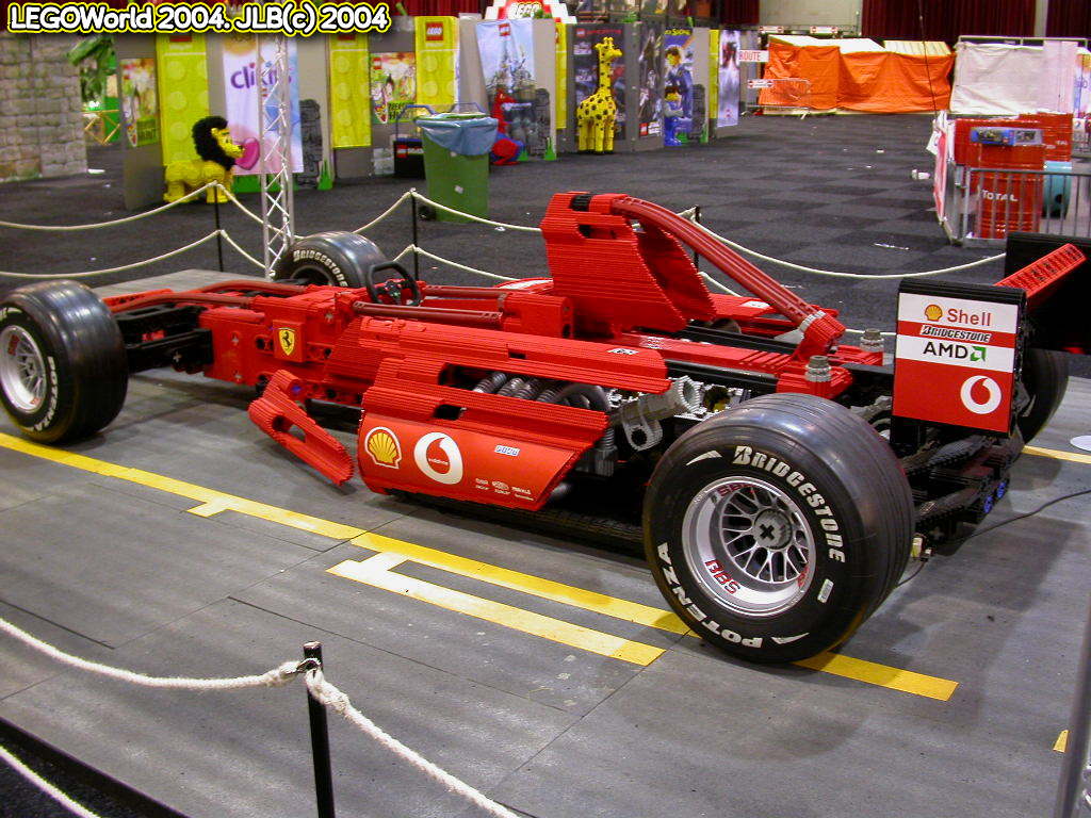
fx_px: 1198
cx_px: 546
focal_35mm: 38
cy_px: 409
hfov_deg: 49.0
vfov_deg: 37.7
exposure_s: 1/4.6
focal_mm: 7.85
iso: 100
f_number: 2.6
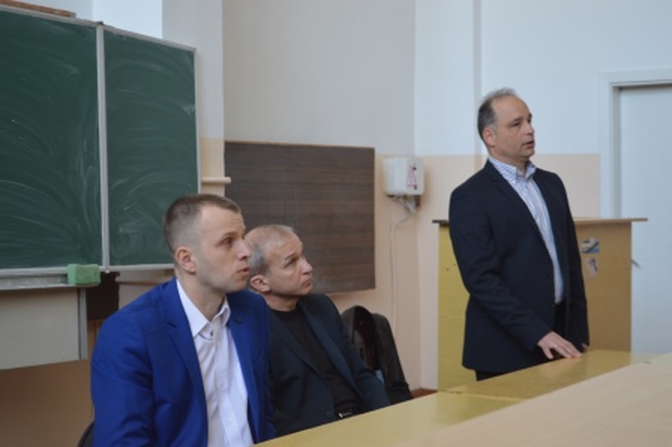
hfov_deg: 29.9
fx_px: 1259
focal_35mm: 68
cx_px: 336
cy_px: 224
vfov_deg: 20.1
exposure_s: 1/30
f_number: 5.3
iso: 400
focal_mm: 45
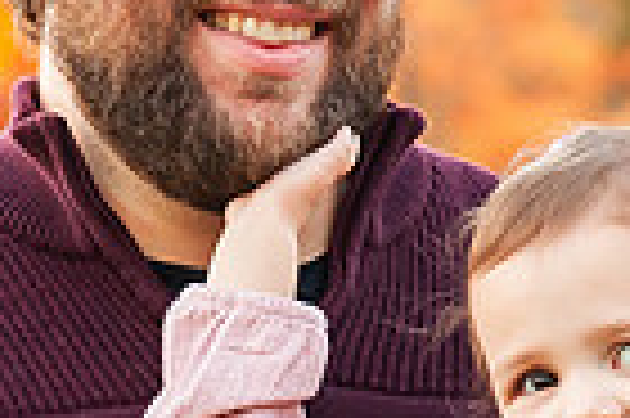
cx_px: 259
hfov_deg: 6.5
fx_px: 5506
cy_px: 374
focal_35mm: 315
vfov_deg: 4.3
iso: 800
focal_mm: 60
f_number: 3.5
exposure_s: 1/200
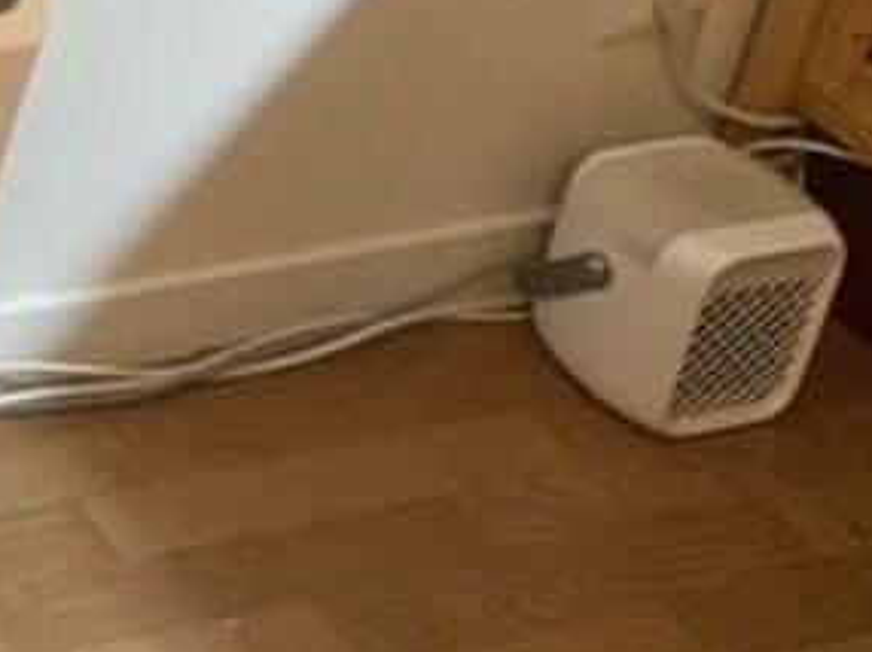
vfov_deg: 15.7
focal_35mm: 91
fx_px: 2290
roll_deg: -1.4
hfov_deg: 18.6
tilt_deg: -28.0
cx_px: -506
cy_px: -91
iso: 400
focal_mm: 4.25
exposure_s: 1/50
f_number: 1.8
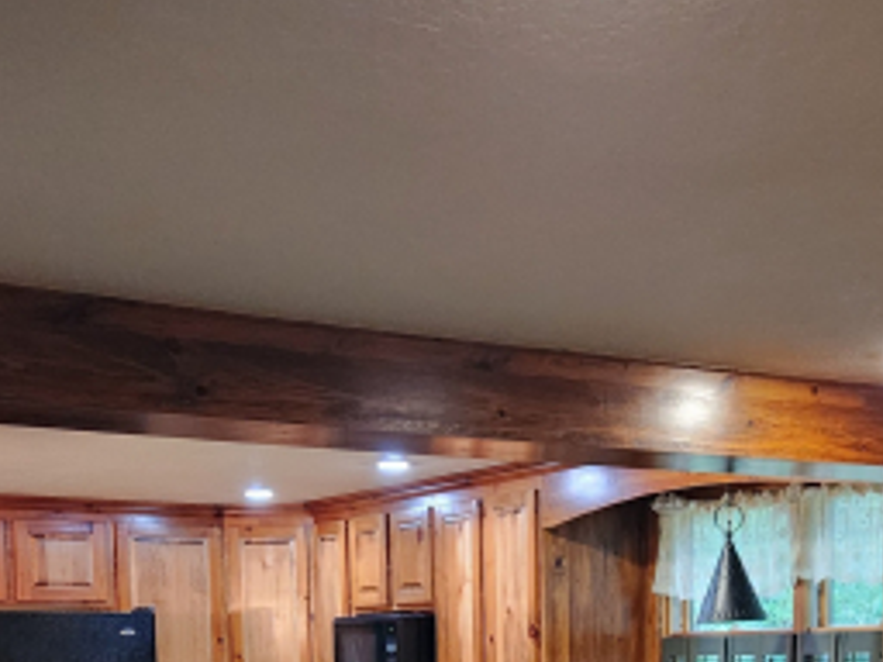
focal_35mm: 60
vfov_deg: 22.5
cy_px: 793
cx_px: 564
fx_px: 1531
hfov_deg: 32.0
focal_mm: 5.4
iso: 1000
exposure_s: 1/120
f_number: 1.8
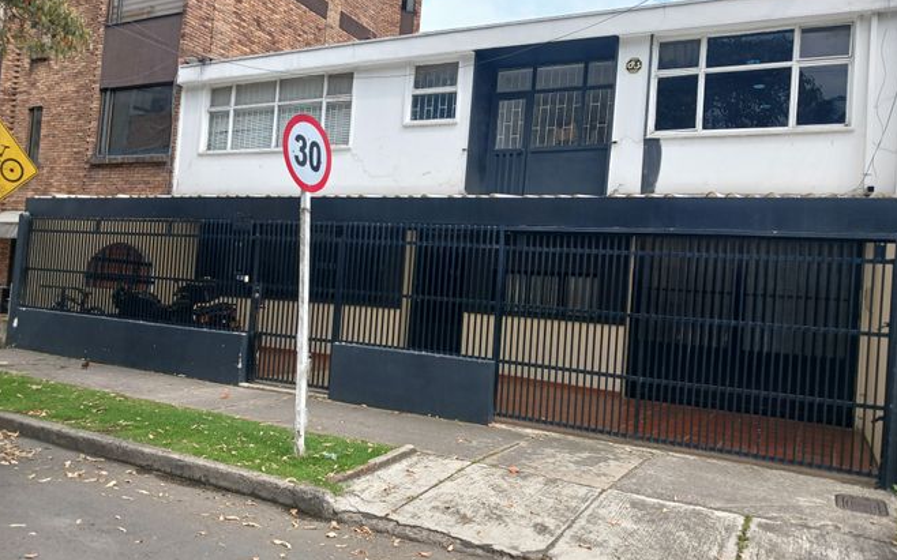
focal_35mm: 29
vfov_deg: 43.1
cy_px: 282
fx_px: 709
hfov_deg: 64.6
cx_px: 452
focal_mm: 4
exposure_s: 1/269
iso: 20
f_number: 1.8
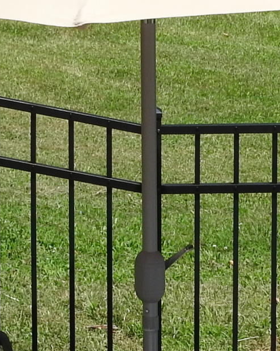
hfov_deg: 4.7
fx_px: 3430
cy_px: 266
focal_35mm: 331
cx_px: 170
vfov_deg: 5.8
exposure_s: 1/800
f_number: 4.5
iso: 100
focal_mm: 12.5
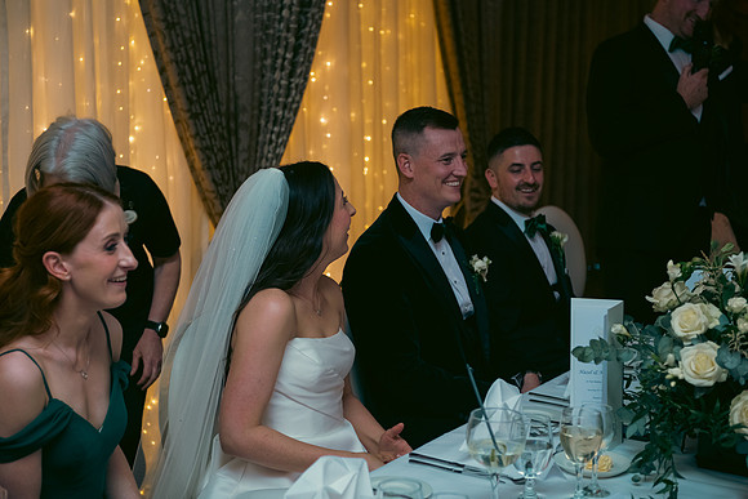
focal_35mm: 70
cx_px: 374
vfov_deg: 19.5
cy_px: 250
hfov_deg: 28.8
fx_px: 1455
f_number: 3.5
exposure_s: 1/160
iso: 800
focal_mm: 70
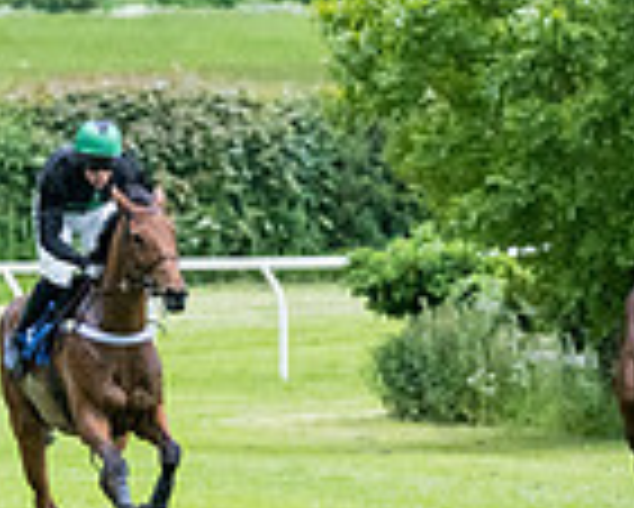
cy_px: 437
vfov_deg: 2.6
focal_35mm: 594
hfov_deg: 3.2
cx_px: 1035
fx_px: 11154
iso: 2000
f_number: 4
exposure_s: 1/3200
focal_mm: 110
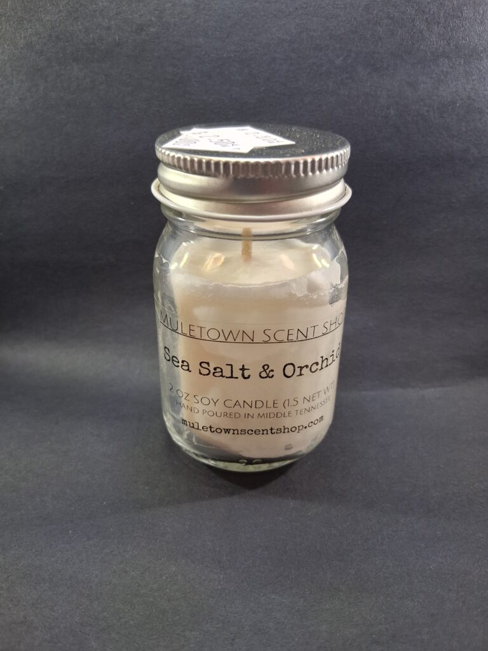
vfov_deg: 67.3
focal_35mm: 26
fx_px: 489
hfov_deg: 53.1
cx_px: 244
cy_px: 326
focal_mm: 3.98
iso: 200
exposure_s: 1/120
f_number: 1.8
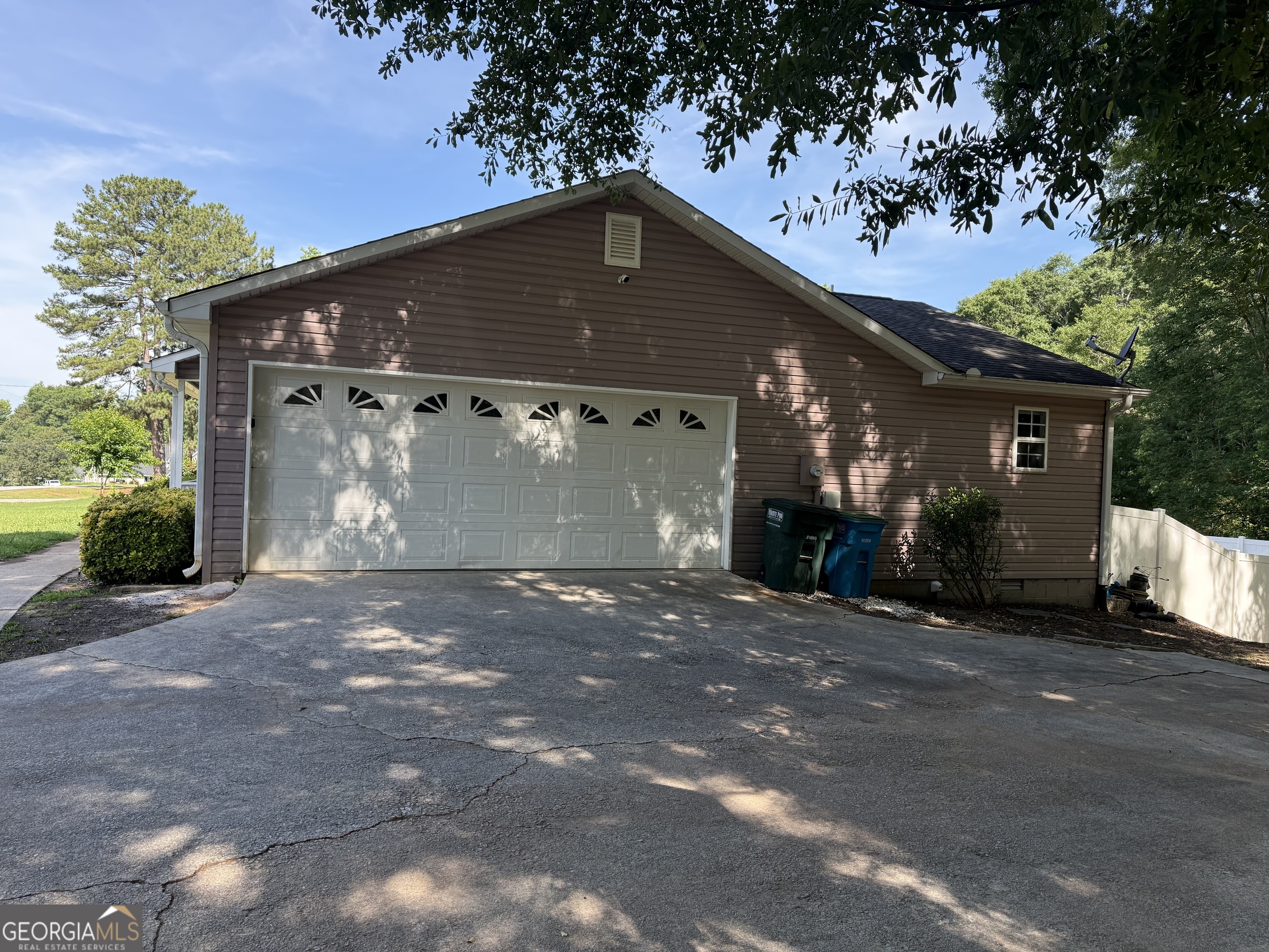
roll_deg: -2.2
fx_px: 880
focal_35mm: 24
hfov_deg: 71.6
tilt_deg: +0.5
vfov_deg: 56.8
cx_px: 634
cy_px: 476
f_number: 1.78
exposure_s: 1/1106
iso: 100
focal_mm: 6.76
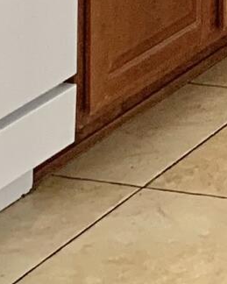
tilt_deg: -1.9
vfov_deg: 7.3
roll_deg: +0.5
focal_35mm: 235
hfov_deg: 6.0
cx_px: 708
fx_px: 1974
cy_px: -581
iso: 80
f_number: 1.8
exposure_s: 1/121
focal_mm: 4.25
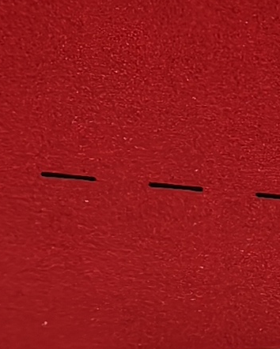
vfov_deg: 9.2
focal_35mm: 208
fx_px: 2153
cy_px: 378
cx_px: 583
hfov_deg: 7.1
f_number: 1.57
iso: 2530
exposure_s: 1/33.3
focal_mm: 6.54
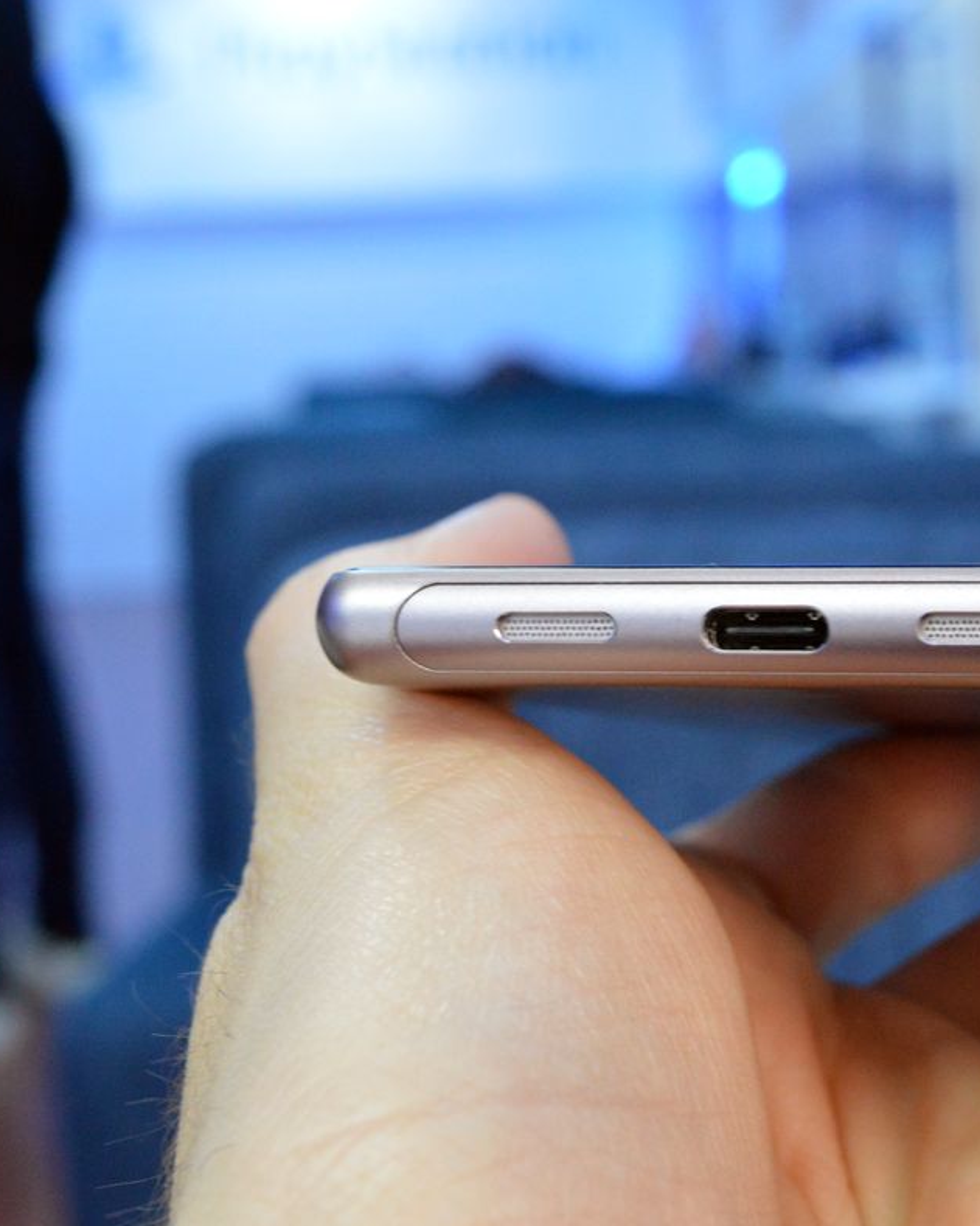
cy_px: 615
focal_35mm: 77
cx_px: 662
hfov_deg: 19.8
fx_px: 2792
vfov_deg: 24.8
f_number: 10
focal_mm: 36
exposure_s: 1/30
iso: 3200
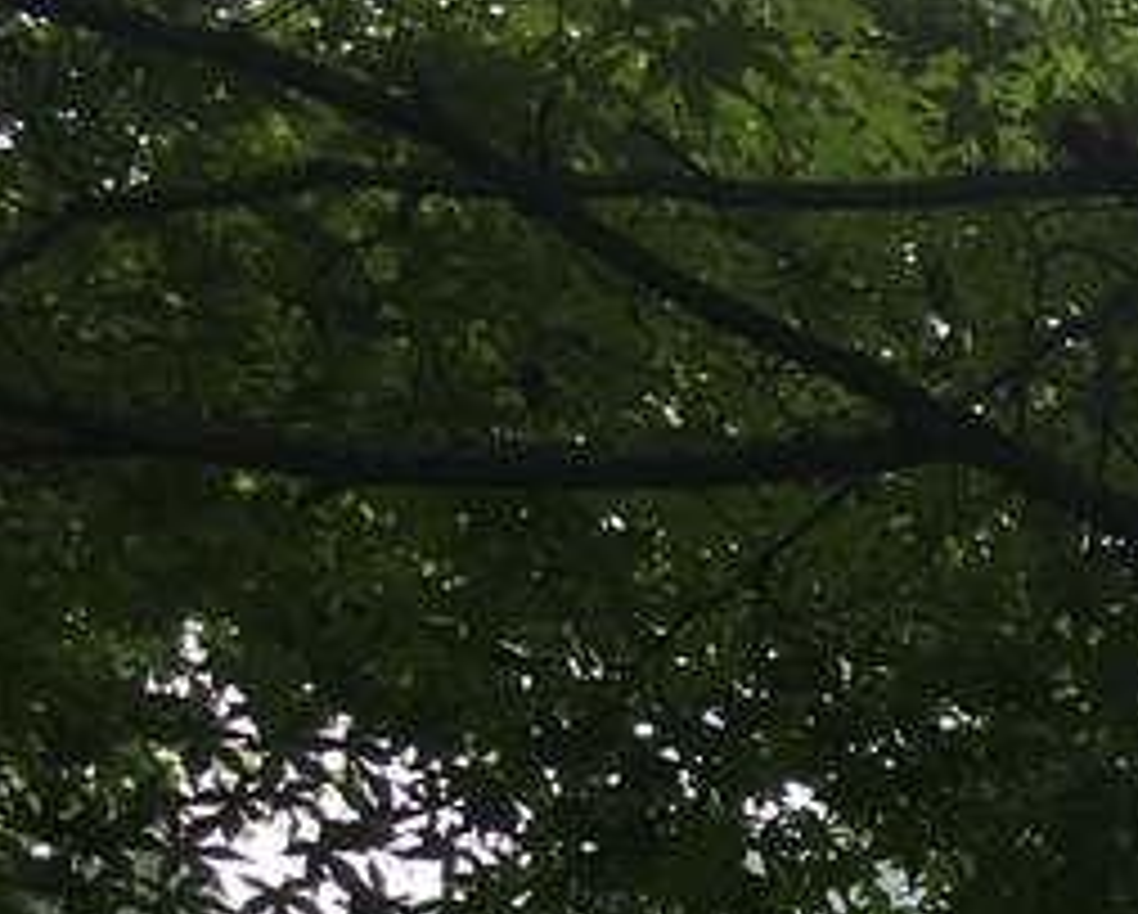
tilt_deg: +5.7
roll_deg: +0.4
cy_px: 1409
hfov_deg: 12.1
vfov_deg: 11.1
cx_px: 2541
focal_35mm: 134
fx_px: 4518
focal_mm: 4.15
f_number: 2.2
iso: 25
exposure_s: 1/134
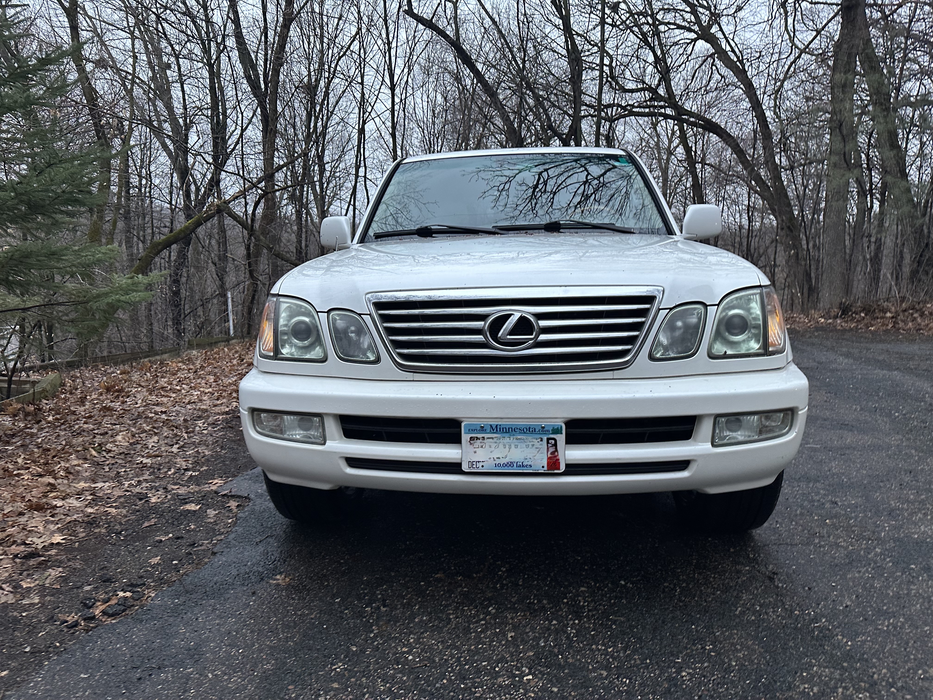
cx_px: 466
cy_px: 350
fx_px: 647
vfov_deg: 56.8
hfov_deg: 71.6
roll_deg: -5.1
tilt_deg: -7.6
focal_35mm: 24
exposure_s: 1/60
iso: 250
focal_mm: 6.86
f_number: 1.78
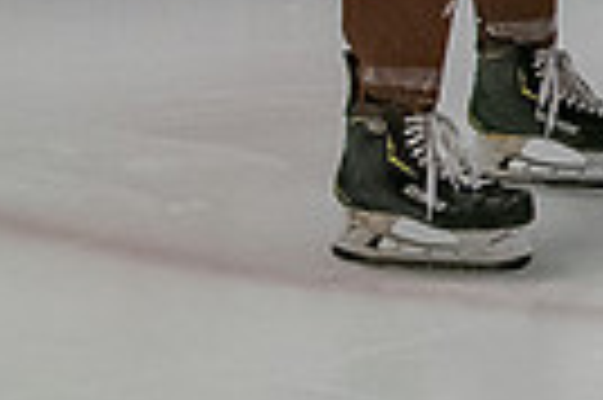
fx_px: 3680
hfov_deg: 8.9
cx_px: 1148
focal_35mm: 220
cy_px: -553
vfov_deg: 6.0
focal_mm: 28
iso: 2000
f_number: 4.5
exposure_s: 1/250
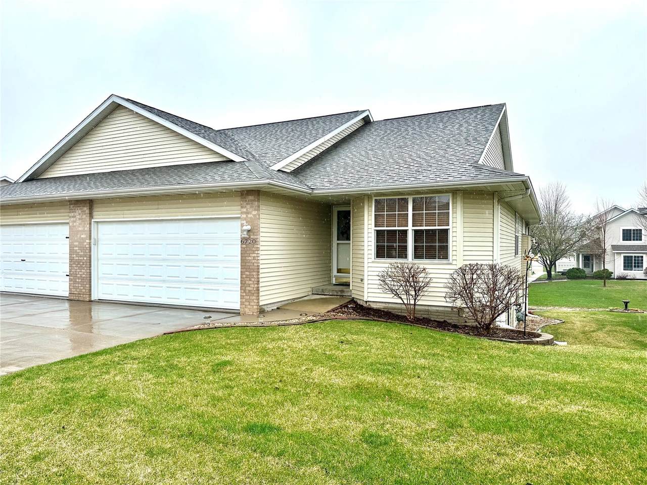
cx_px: 324
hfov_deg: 71.6
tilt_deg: -0.9
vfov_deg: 56.8
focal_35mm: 24
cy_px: 242
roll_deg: -0.4
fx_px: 449
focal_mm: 6.86
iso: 80
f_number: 1.78
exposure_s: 1/850
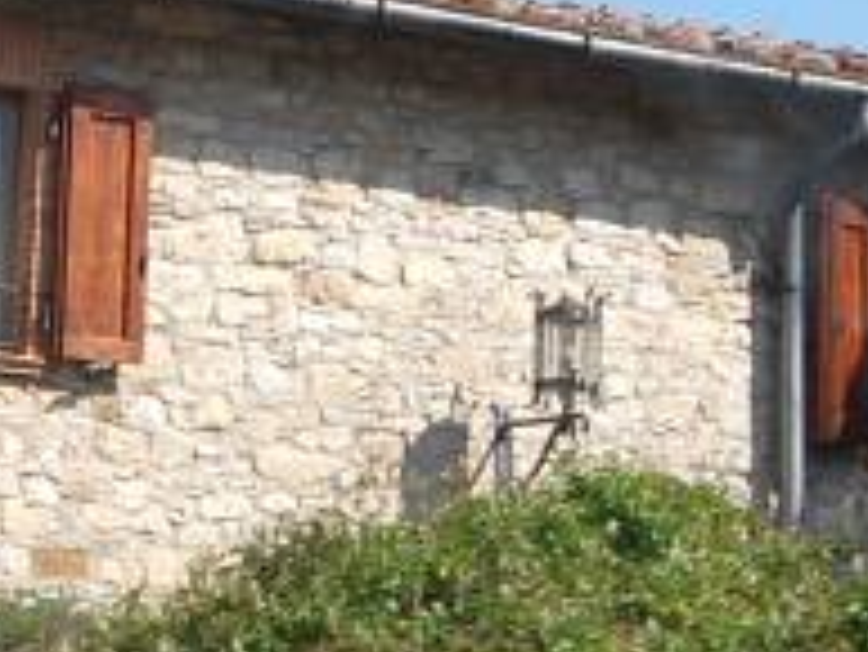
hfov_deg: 13.3
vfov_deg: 10.0
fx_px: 3713
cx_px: 157
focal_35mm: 148
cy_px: 162
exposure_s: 1/250
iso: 250
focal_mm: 30
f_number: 10
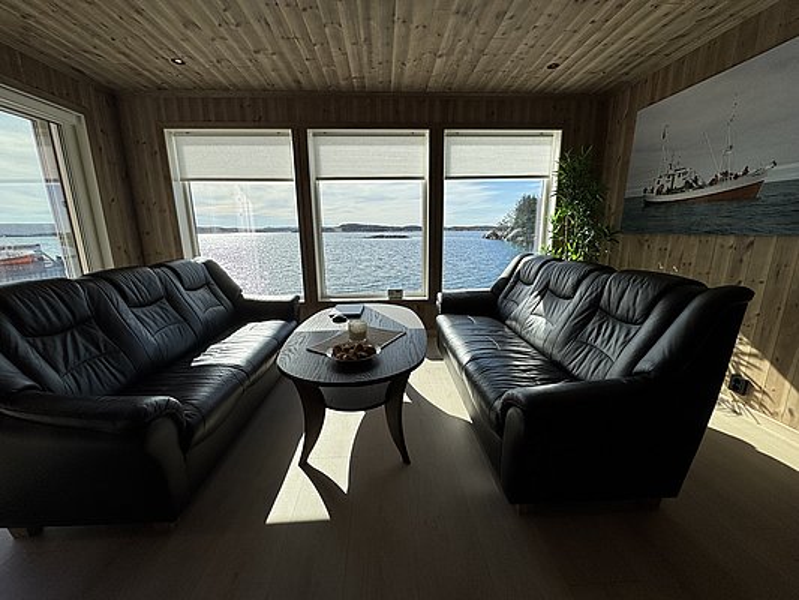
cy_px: 300
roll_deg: +2.4
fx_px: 323
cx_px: 400
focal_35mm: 14
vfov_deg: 85.7
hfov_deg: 102.1
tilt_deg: -12.4
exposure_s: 1/2083
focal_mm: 2.22
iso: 40
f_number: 2.2
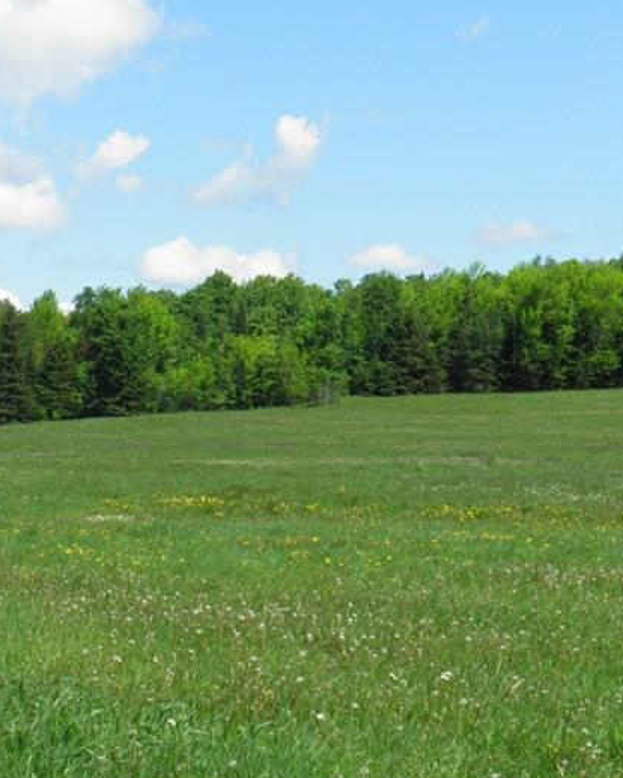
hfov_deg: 18.1
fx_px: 1958
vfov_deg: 22.4
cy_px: 506
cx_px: 272
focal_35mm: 85
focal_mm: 7.9
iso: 50
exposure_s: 1/250
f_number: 6
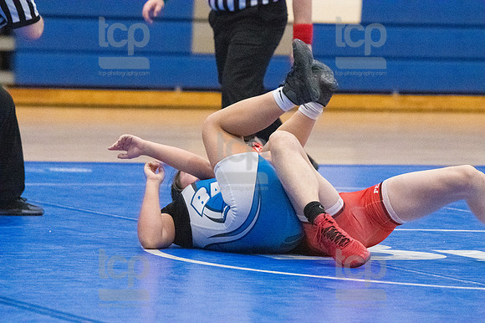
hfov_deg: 6.9
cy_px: 162
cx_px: 242
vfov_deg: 4.6
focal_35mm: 300
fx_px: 4039
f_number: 4.5
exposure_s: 1/1600
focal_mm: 200
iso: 10000
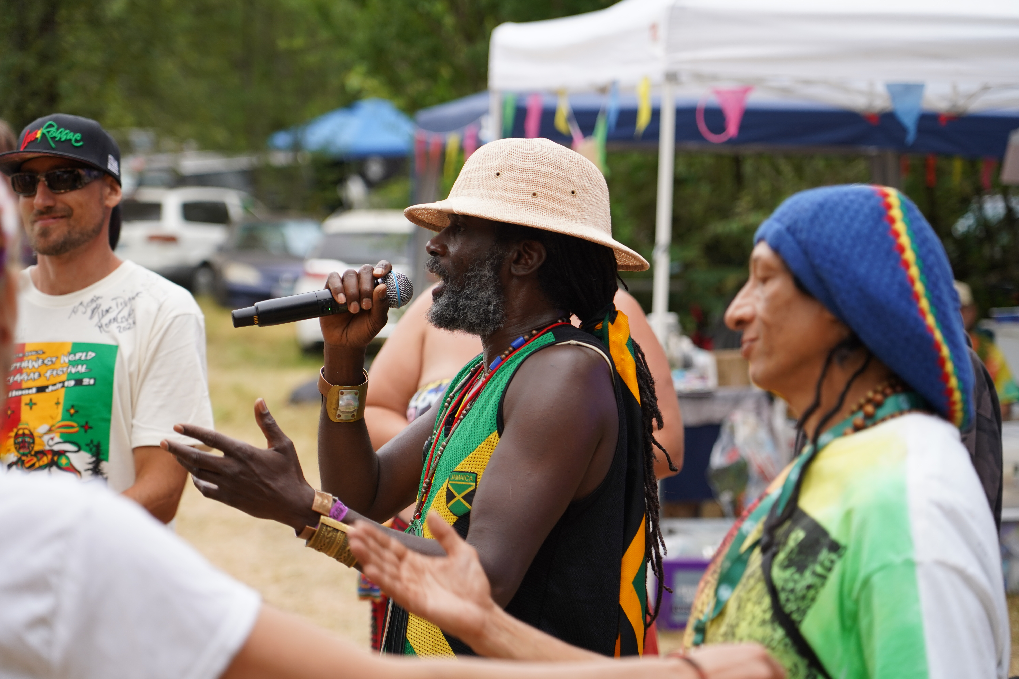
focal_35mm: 105
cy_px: 340
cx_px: 510
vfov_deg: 13.0
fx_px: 2972
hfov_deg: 19.5
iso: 320
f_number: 4
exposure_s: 1/160
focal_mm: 105
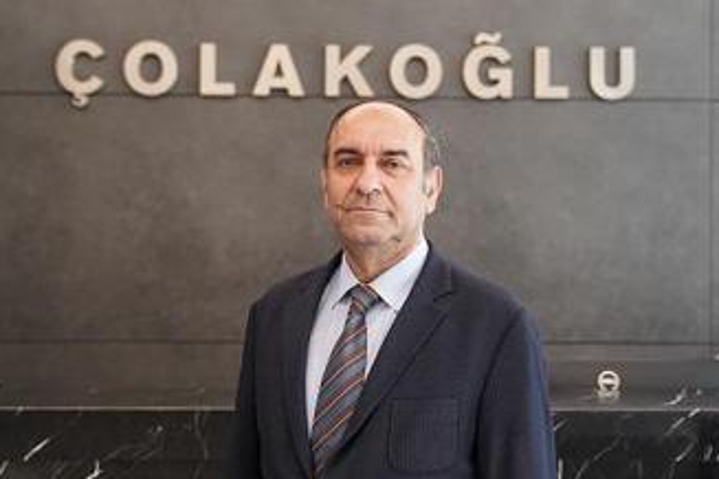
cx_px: 395
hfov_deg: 32.9
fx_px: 1218
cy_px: 237
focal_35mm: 61
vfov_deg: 22.3
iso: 4000
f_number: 2.8
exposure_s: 1/640
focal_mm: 38
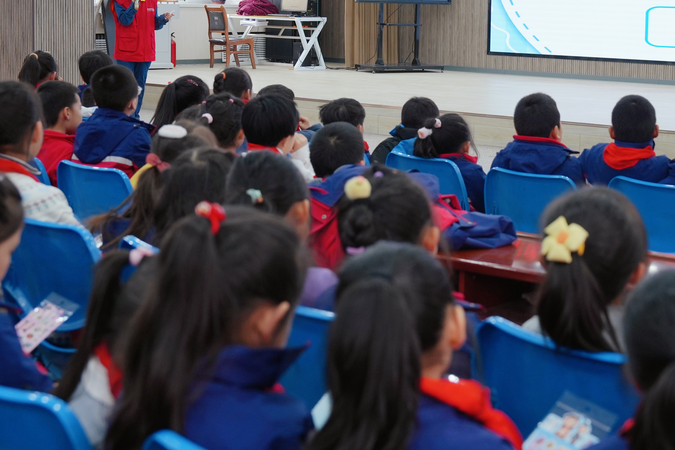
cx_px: 502
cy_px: 107
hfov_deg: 28.4
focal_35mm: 70
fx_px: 1312
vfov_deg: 19.3
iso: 500
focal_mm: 42
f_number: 4
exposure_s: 1/160
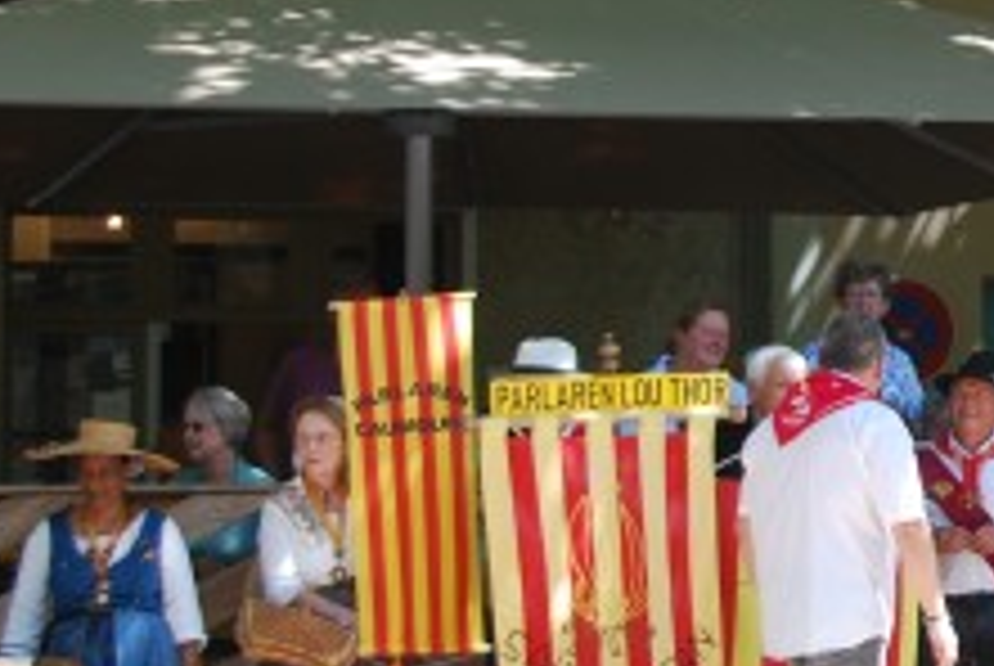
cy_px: 256
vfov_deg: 7.8
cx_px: 1223
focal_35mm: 176
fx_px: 4867
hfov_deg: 11.4
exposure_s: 1/125
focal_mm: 29
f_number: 5.6
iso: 125
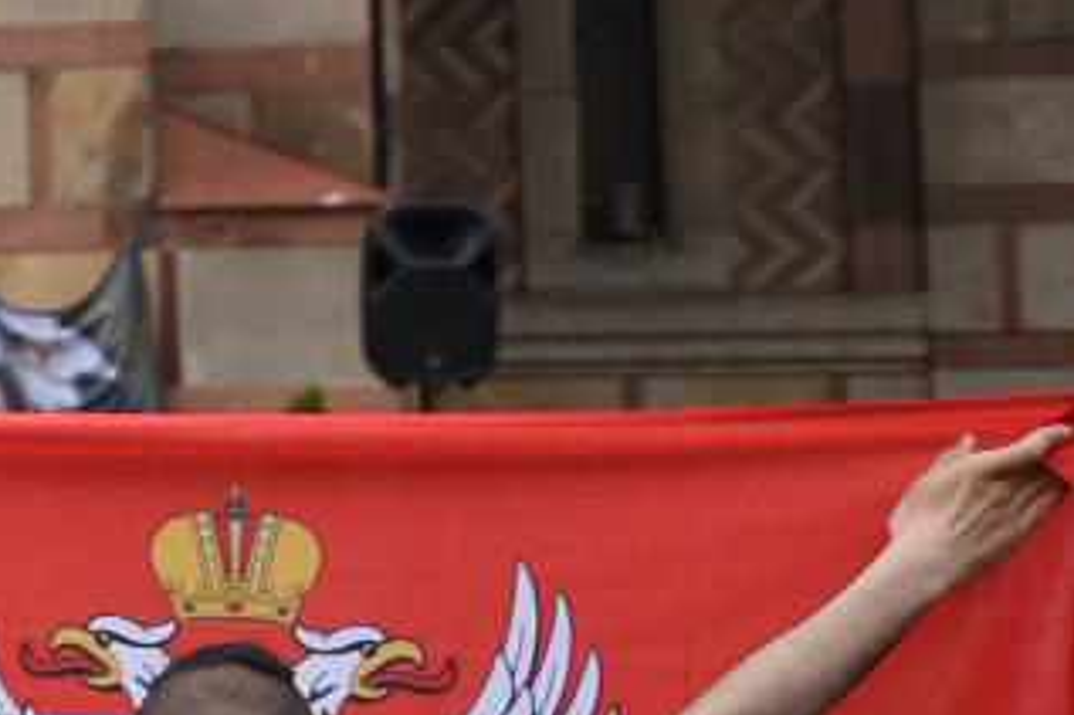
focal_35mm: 179
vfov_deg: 7.7
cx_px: -1667
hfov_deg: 9.8
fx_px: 5337
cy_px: 169
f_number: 4
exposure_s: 1/250
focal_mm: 35
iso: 320
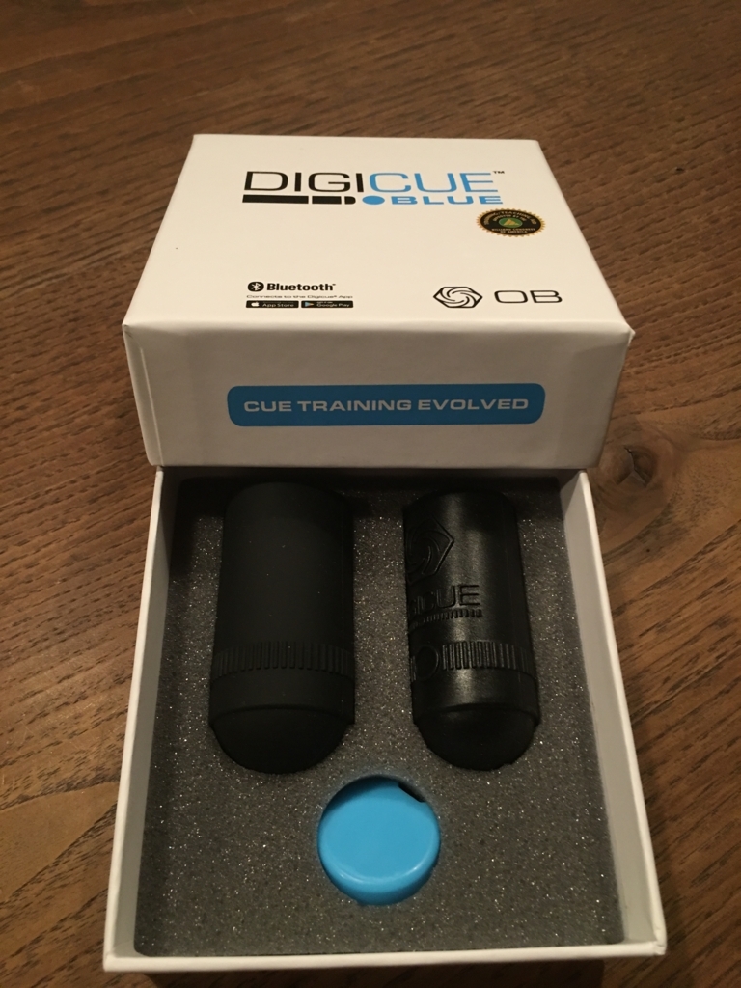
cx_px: 370
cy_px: 494
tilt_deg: -59.9
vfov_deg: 61.7
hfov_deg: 48.2
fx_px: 828
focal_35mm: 29
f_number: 2.2
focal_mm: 4.15
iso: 64
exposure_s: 1/15
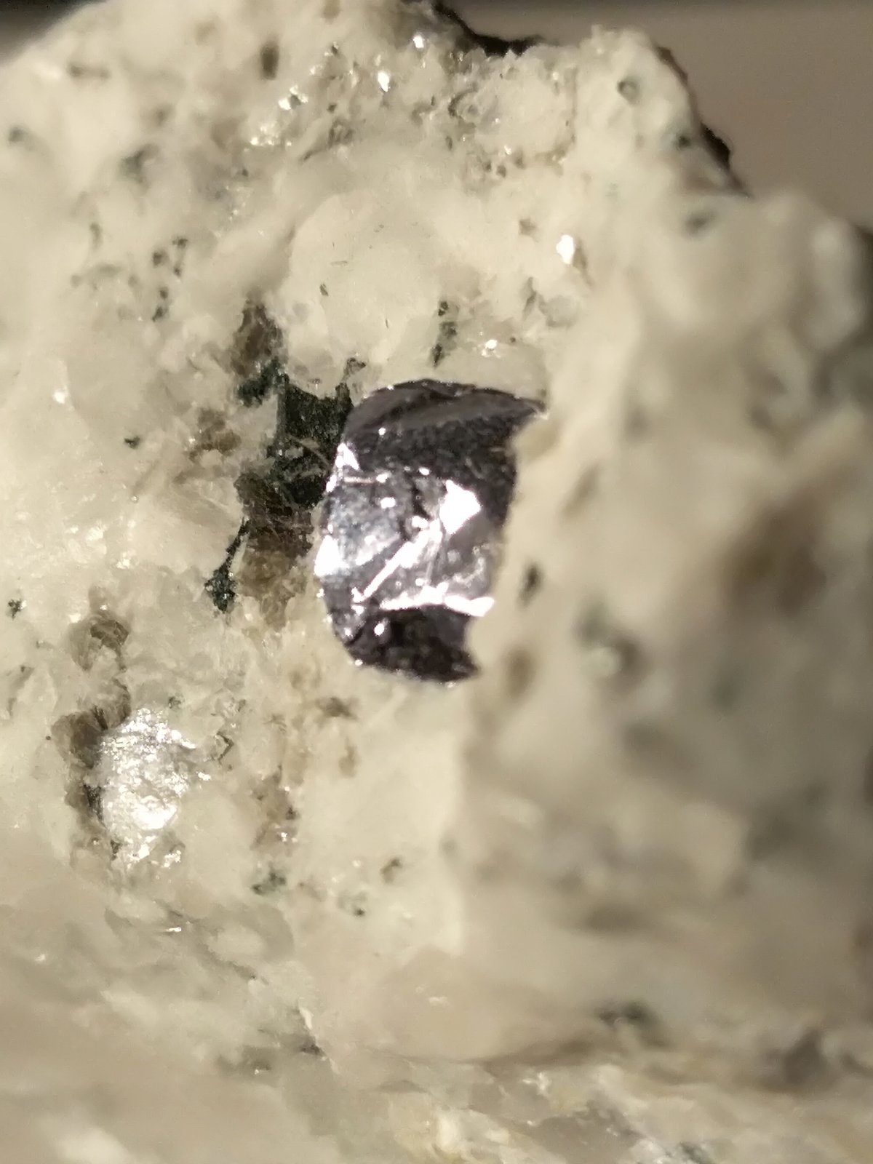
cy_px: 582
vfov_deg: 67.3
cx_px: 436
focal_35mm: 26
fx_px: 874
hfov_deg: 53.1
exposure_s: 1/33.3
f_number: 2
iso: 226
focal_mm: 3.54
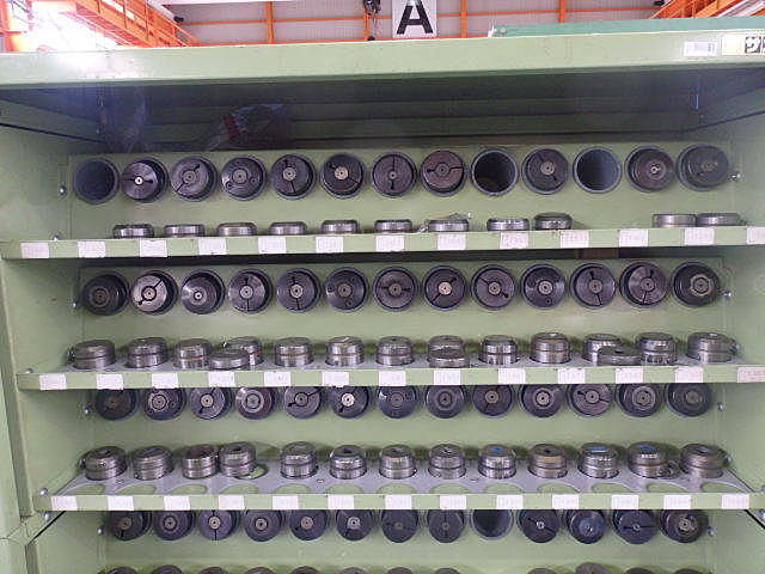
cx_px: 382
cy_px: 287
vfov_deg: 54.9
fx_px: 552
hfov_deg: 69.4
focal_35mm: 25
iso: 500
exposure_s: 1/30
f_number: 3
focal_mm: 4.5
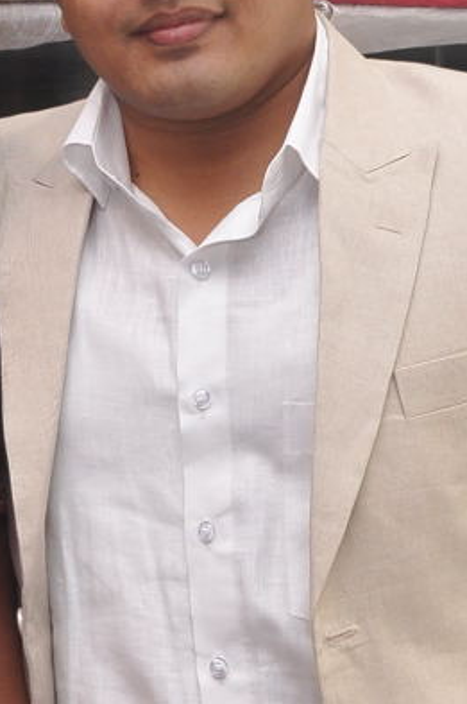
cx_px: 131
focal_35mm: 122
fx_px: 2380
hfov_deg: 11.2
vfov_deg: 16.0
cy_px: 892
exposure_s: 1/125
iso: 640
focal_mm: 20
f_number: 7.1
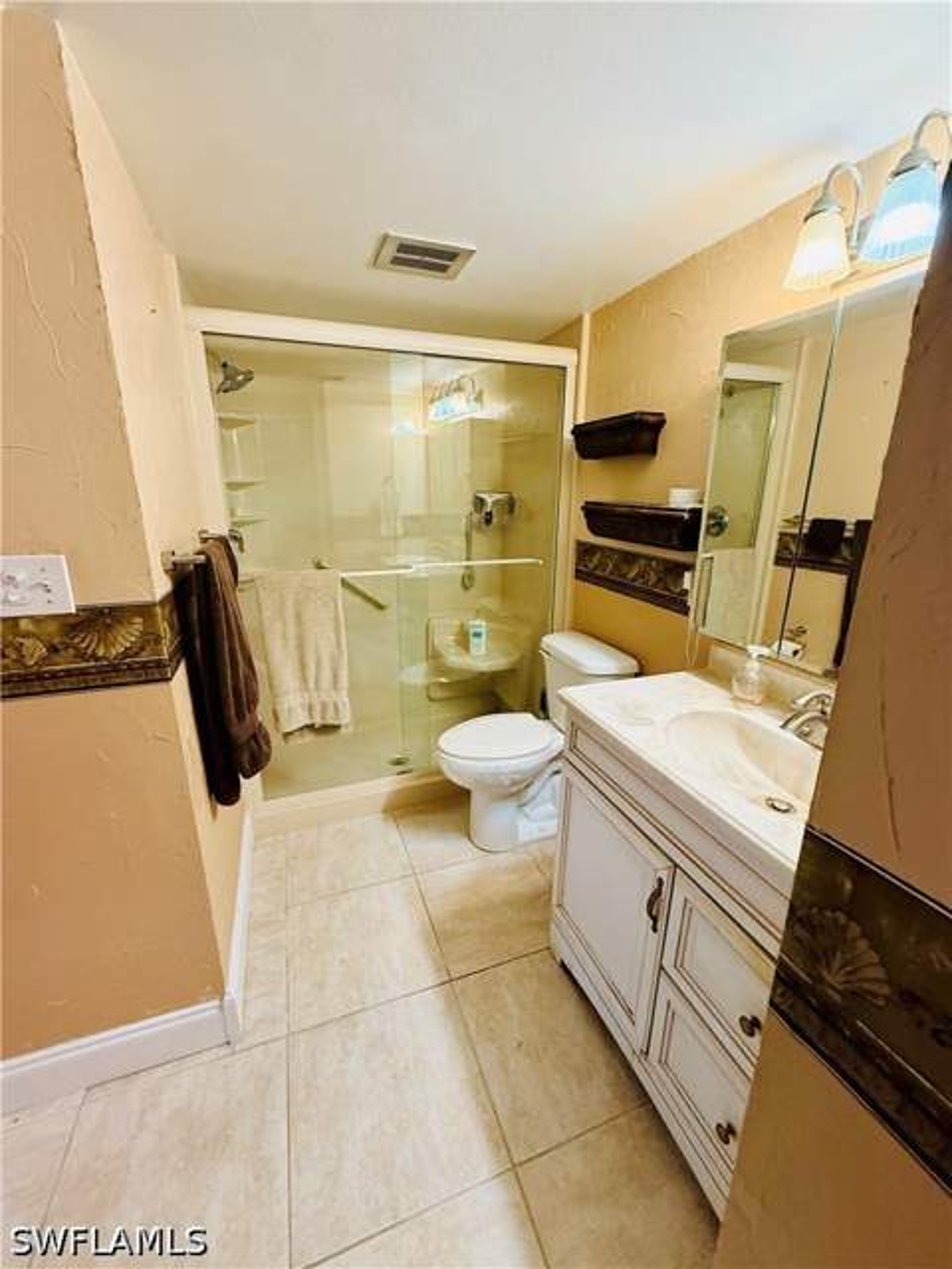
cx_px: 476
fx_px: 513
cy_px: 634
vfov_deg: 102.1
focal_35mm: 14
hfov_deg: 85.7
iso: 250
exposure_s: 1/60
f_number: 2.2
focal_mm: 2.22
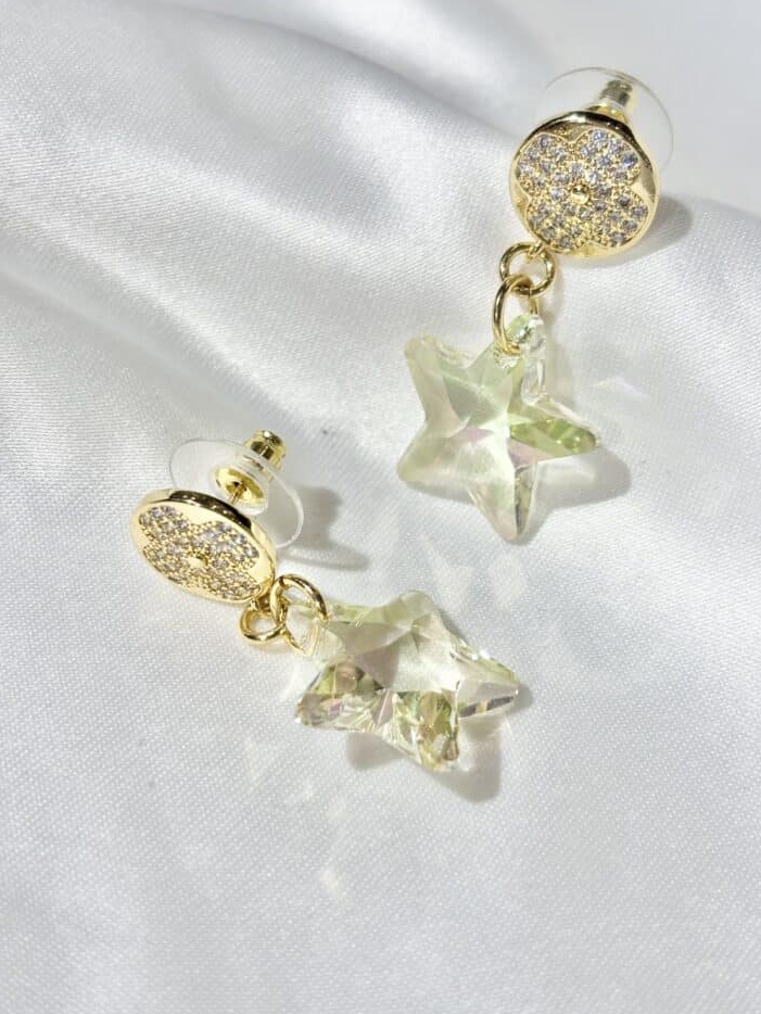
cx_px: 407
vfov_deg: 33.8
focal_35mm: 57
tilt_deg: -48.9
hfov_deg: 25.7
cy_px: 481
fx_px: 1670
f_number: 1.6
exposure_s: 1/380
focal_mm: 5.96
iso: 32
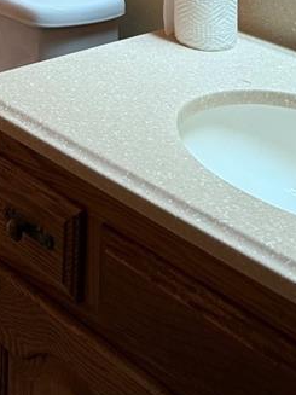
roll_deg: -1.5
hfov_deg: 16.5
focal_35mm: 88
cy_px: -217
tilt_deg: -4.7
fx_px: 1004
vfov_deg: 19.2
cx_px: 13
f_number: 1.78
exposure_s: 1/60
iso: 320
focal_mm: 6.76
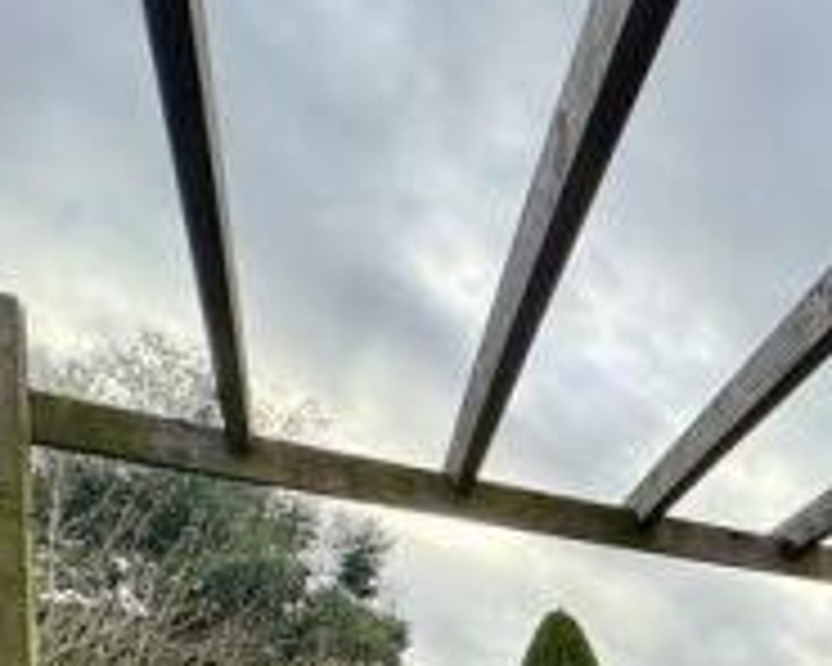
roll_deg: +0.6
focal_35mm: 43
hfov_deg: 28.9
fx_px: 1059
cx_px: 1221
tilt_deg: -2.2
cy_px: 884
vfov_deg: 28.2
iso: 40
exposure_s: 1/213
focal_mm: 2.22
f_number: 2.2
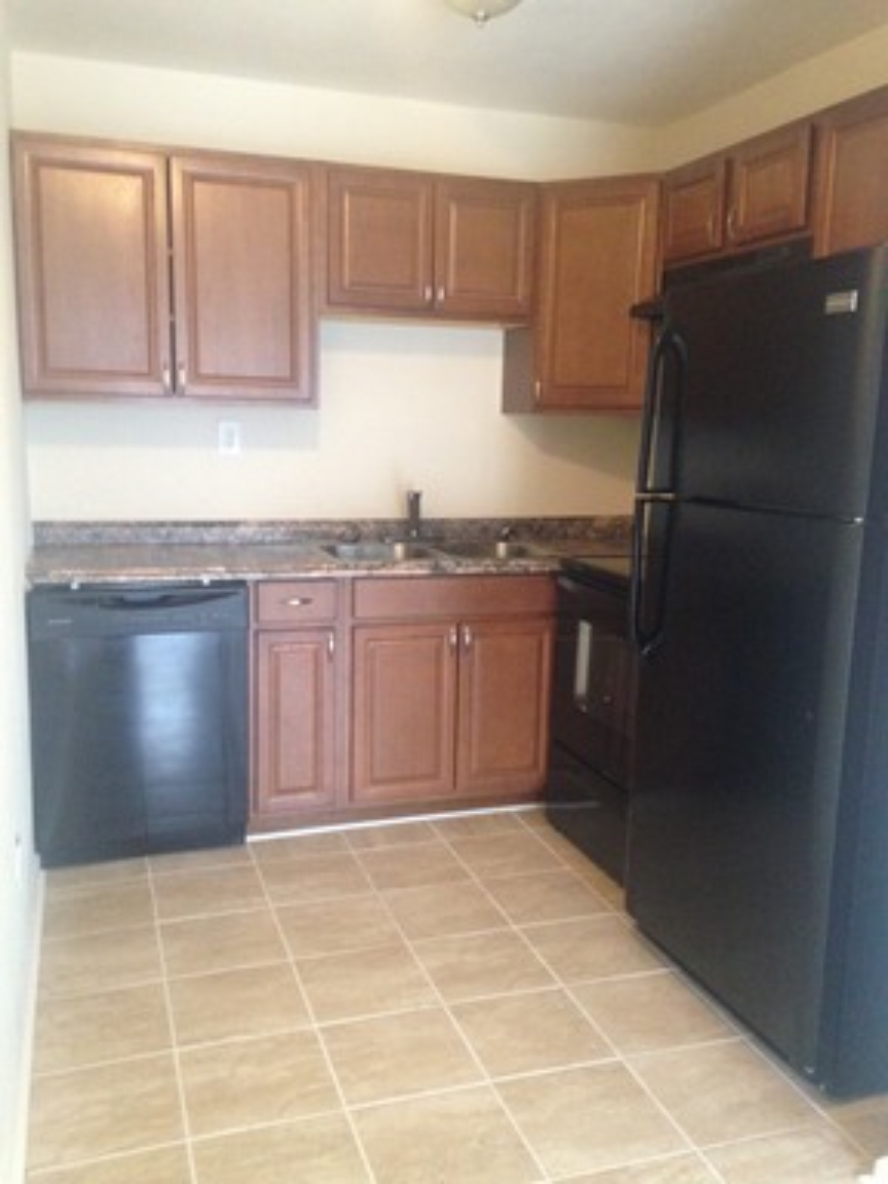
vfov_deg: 55.4
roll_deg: -2.8
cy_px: 592
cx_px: 444
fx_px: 1129
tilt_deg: -10.2
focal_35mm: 33
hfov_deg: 42.9
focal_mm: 4.12
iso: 320
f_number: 2.4
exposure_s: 1/20
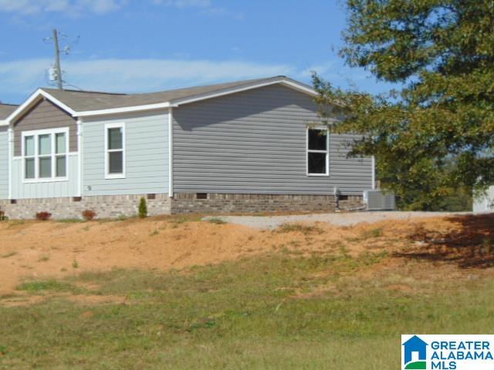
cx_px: 247
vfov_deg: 13.7
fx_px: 1541
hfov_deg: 18.2
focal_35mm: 108
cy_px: 185
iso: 80
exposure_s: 1/250
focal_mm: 19.4
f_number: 10.1
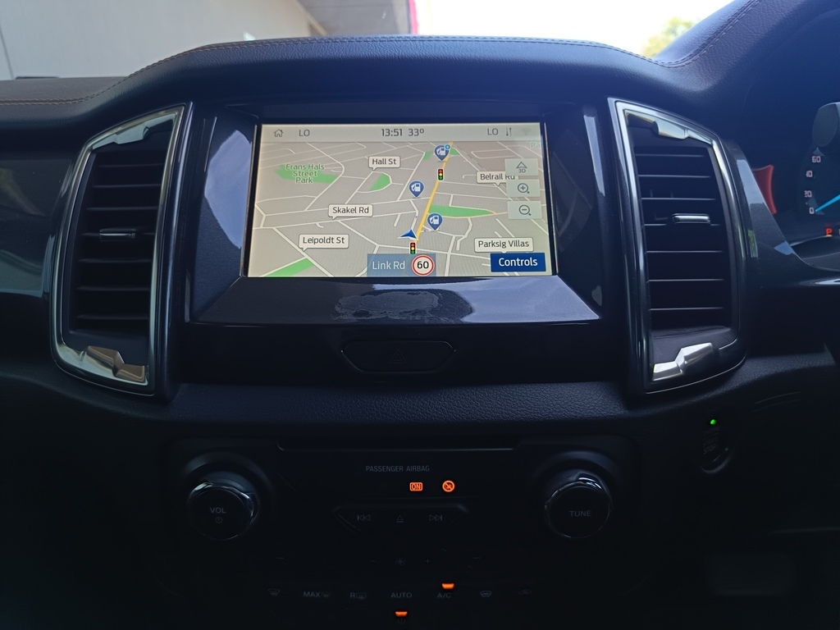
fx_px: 582
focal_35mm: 24
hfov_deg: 71.6
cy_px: 315
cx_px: 420
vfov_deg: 56.8
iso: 503
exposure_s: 1/100
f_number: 1.75
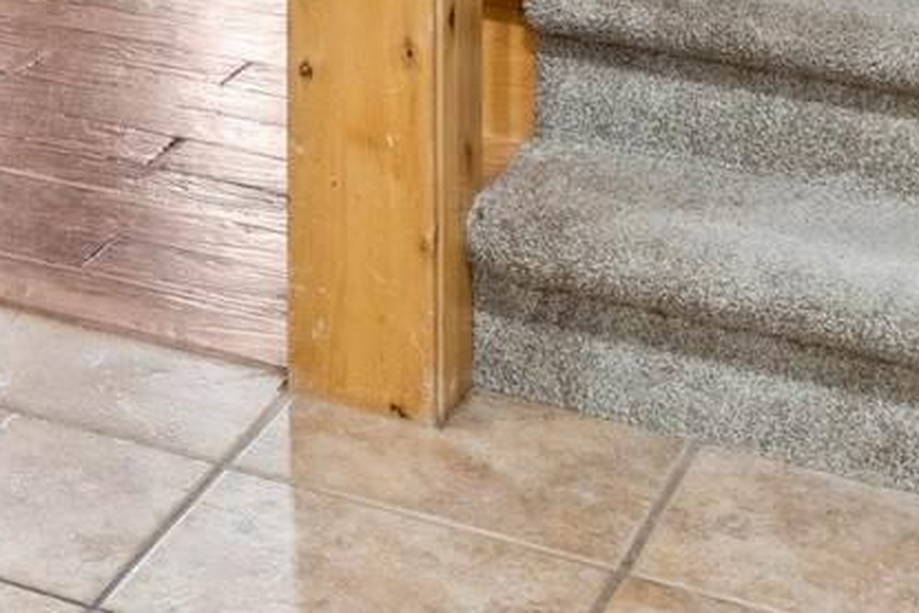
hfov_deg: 14.6
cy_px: -837
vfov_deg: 10.3
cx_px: -910
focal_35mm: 116
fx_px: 2967
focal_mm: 15.7
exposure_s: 1/3.33
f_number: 13
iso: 400
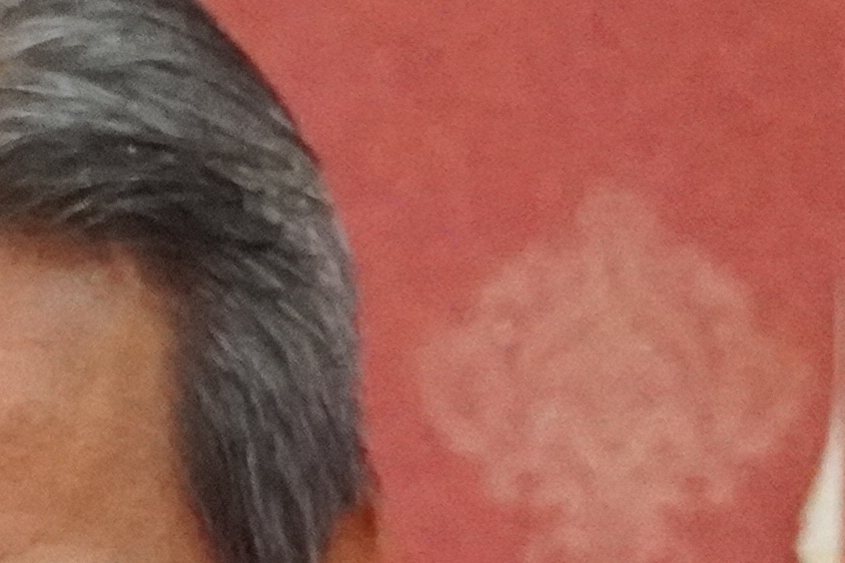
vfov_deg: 1.4
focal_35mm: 969
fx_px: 22732
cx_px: -1477
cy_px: 1399
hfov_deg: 2.1
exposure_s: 1/100
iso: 10000
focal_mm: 91
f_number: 5.6
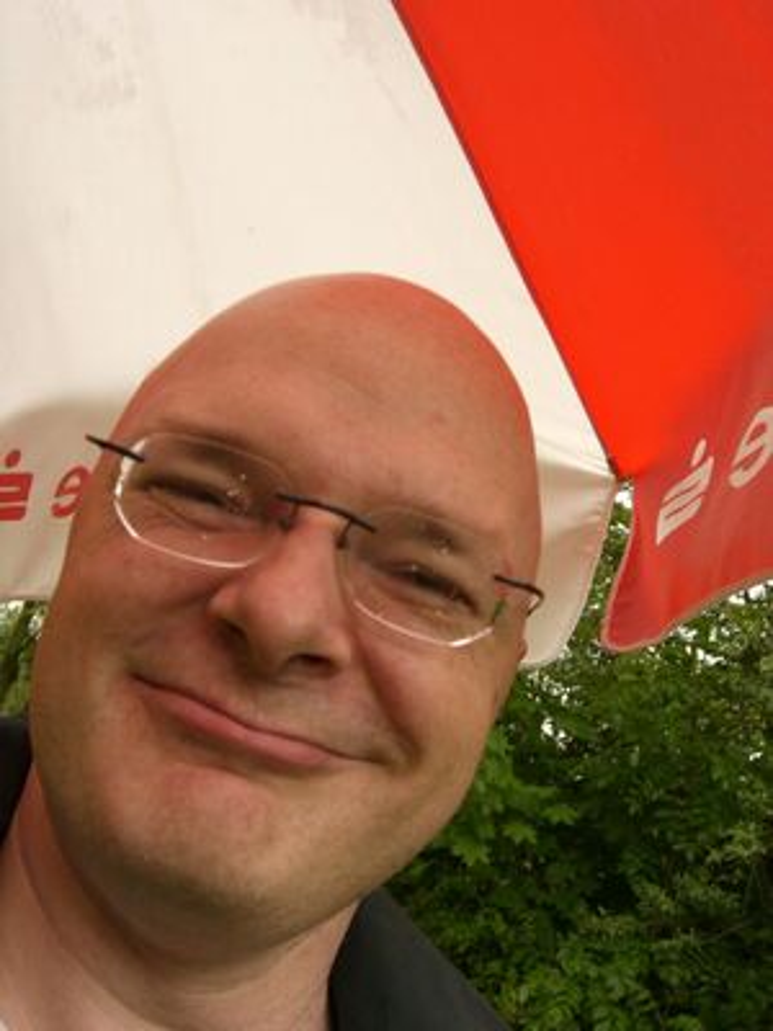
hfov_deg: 37.7
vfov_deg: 49.0
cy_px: 516
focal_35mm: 38
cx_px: 386
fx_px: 1131
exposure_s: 1/200
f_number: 4
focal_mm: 7.9
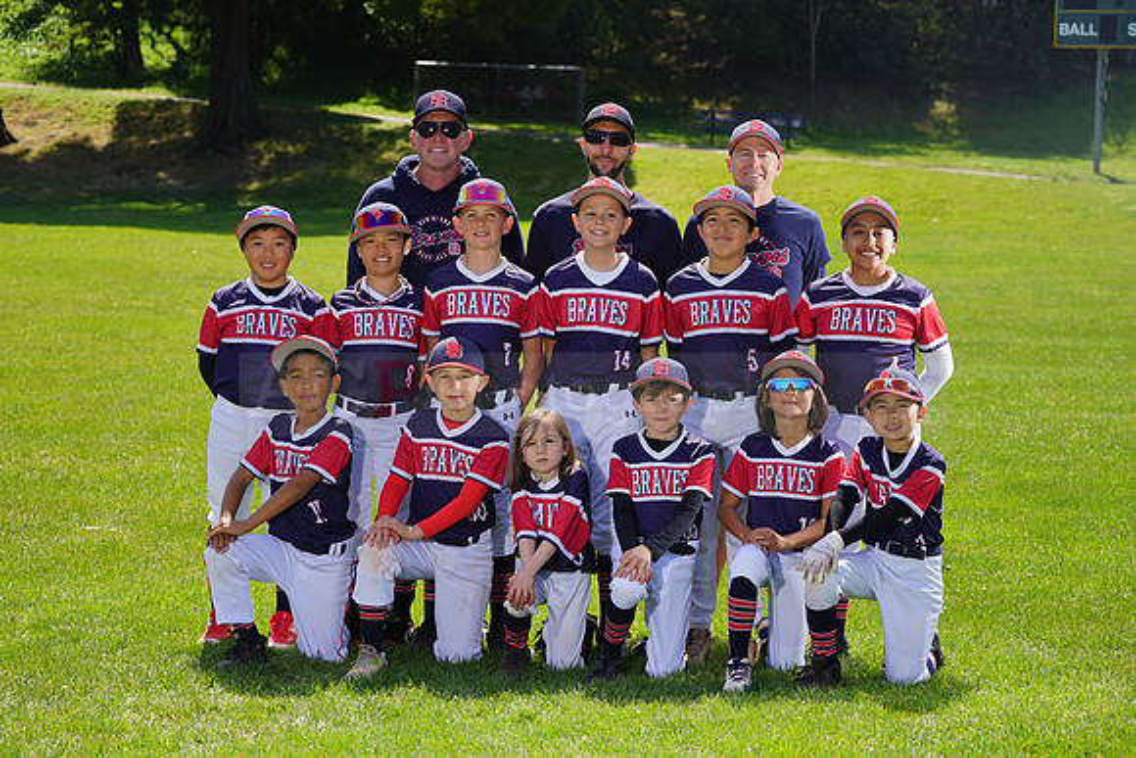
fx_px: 3156
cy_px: 379
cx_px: 568
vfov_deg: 13.7
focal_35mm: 100
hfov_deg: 20.4
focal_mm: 100
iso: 100
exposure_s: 1/250
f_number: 8
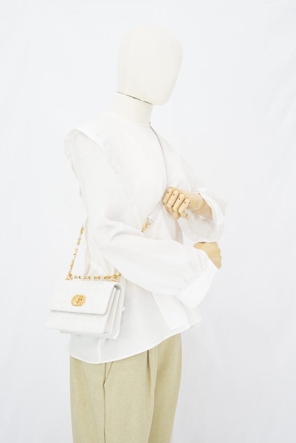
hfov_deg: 27.0
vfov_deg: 39.6
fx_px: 616
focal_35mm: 50
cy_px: 222
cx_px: 148
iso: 640
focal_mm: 50
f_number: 6.3
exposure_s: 1/6
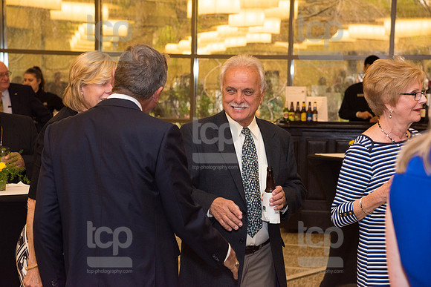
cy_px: 144
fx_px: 1257
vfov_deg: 13.0
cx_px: 216
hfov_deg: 19.5
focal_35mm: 105
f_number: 7.1
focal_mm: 105
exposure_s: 1/200
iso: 1250
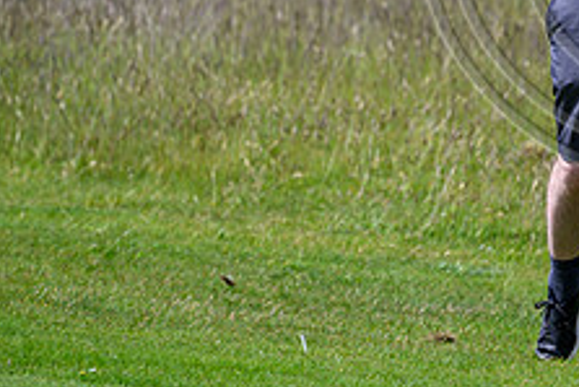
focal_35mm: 1041
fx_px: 16753
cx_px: 683
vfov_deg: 1.3
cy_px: -84
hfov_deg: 2.0
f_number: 4
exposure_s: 1/4000
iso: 500
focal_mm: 400
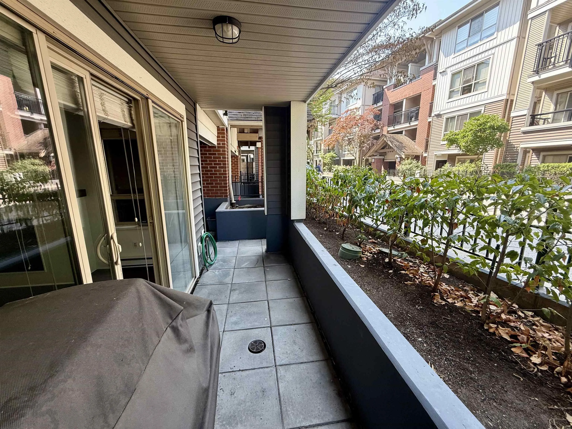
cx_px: 286
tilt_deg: -11.4
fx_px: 231
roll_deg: -0.7
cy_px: 214
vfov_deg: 85.7
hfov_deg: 102.1
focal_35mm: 14
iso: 100
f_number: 2.2
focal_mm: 2.22
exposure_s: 1/99
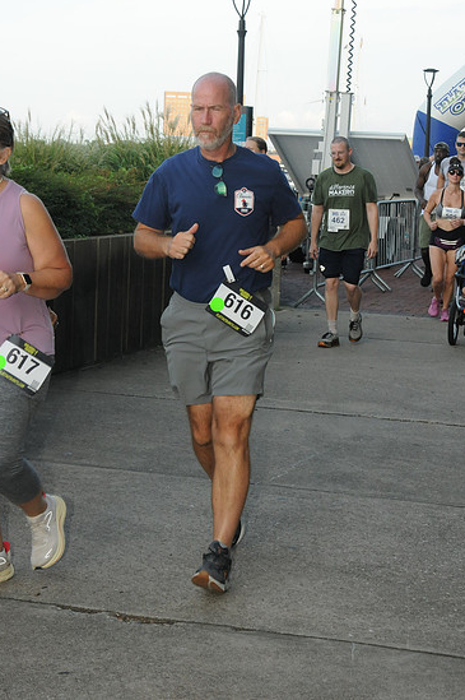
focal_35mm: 76
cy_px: 332
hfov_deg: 17.9
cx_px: 238
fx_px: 1475
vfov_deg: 26.7
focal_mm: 48
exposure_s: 1/250
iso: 800
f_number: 13
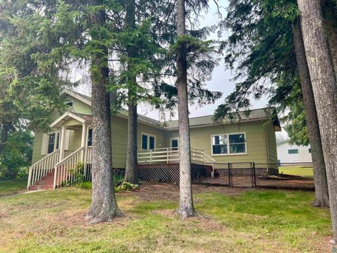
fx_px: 253
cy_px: 126
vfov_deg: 53.1
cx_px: 168
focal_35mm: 26
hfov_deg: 67.3
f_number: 1.5
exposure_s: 1/859
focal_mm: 5.7
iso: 50
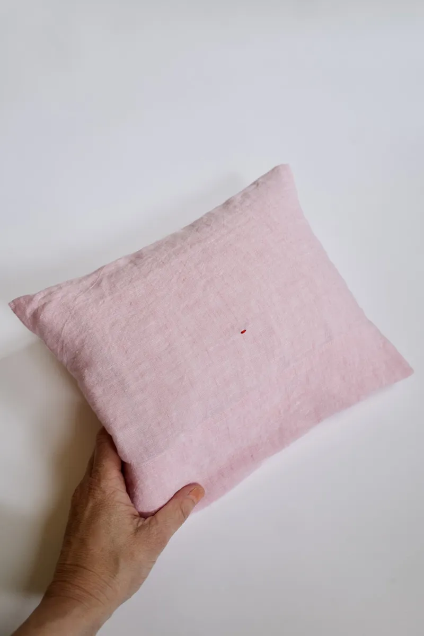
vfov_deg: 65.5
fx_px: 495
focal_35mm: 28
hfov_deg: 46.4
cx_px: 212
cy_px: 318
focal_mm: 18.3
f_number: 4
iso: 100
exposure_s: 1/45
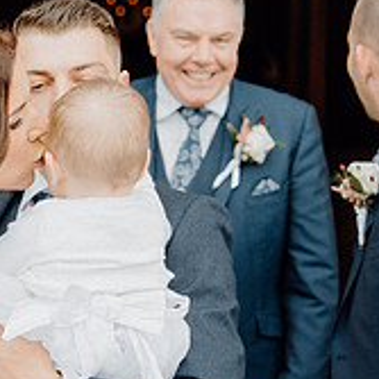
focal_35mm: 162
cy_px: 301
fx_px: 2007
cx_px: 39
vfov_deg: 10.8
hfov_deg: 10.7
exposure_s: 1/200
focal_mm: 55
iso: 125
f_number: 3.5
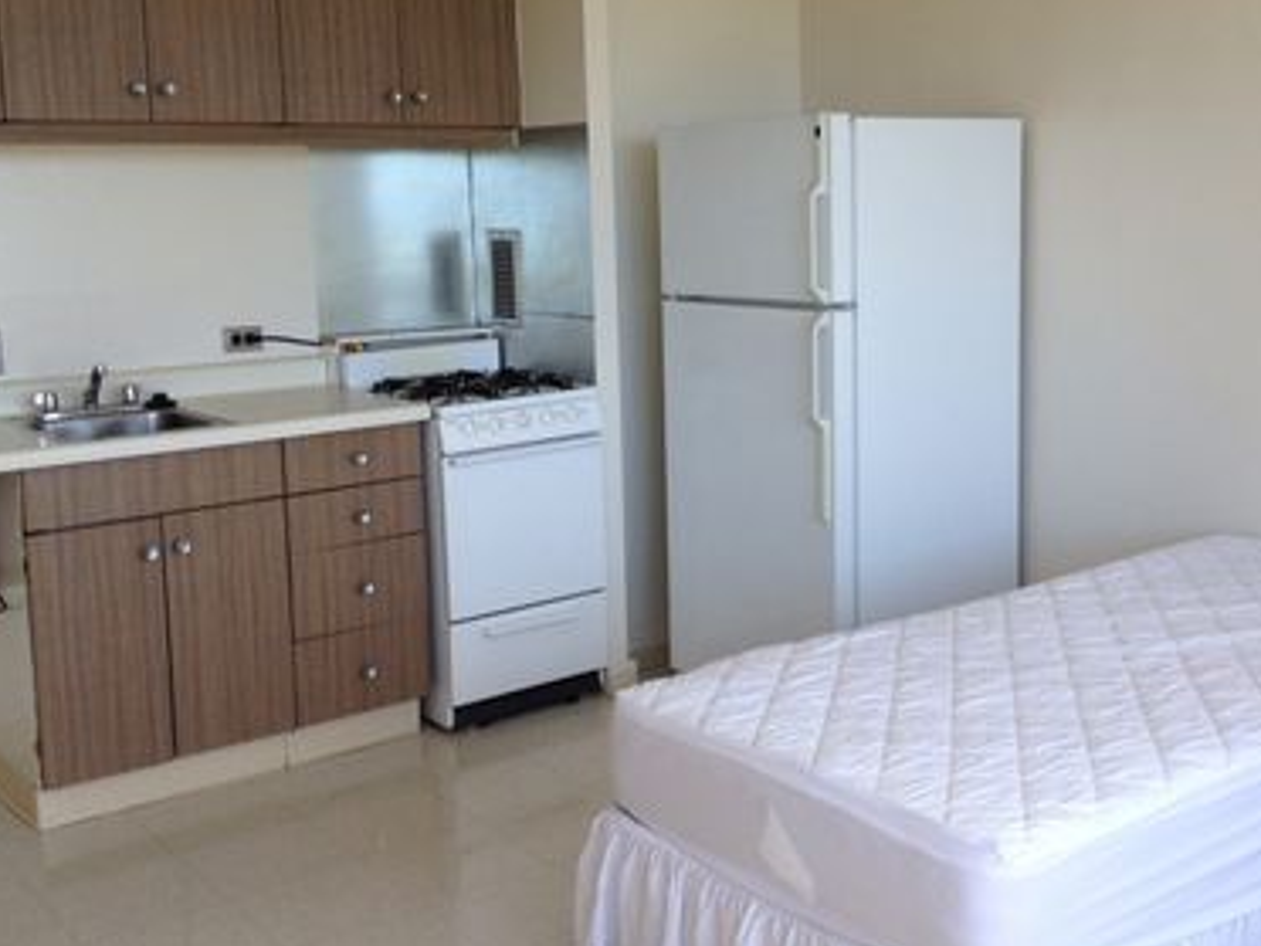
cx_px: 722
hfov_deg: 40.3
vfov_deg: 30.8
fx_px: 1712
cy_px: 405
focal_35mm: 47
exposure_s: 1/131
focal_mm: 4.28
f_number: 2.4
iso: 50
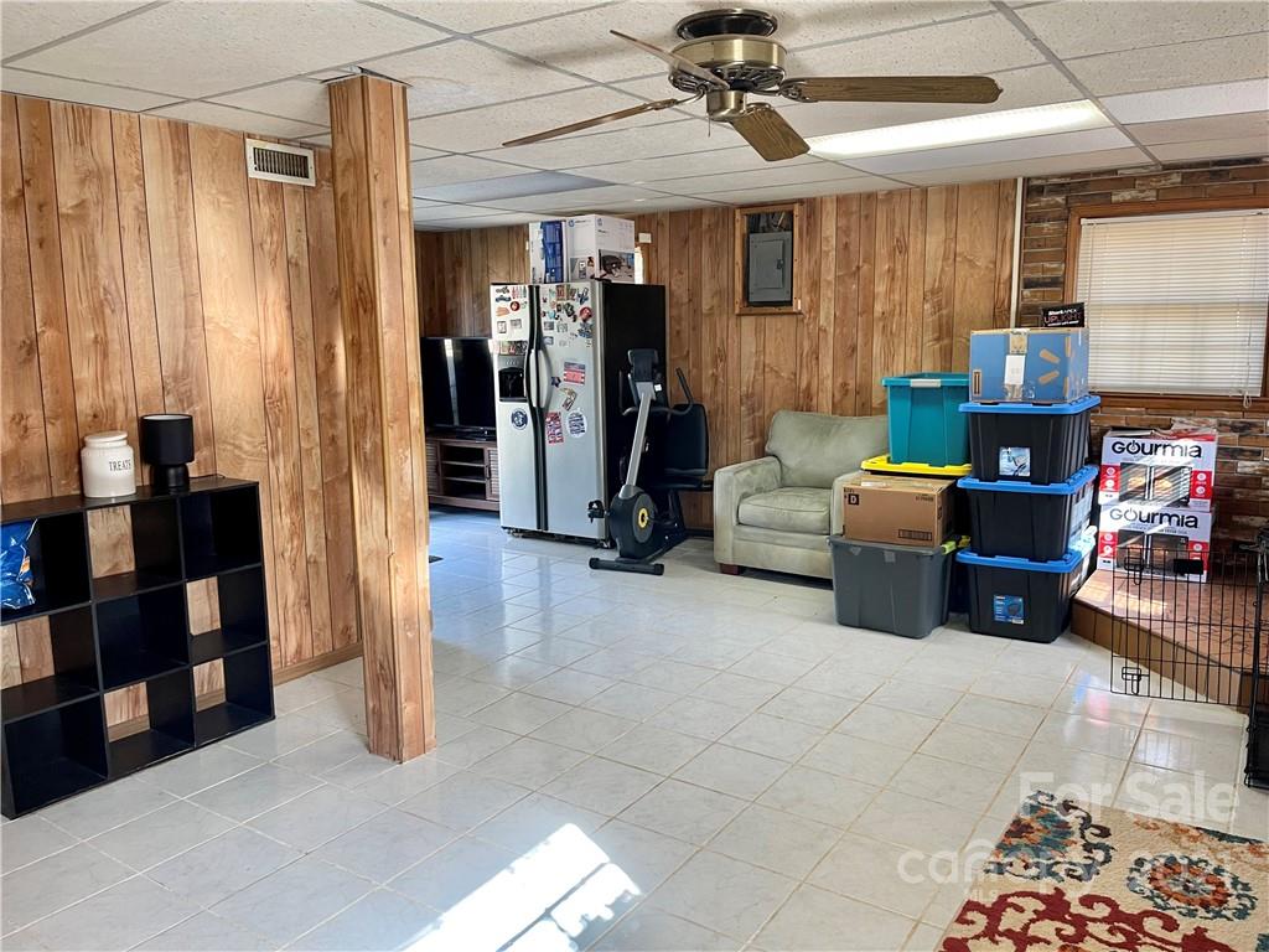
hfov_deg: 67.3
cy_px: 476
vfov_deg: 53.1
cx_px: 634
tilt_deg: -9.3
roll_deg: +0.3
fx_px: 953
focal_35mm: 26
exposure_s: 1/60
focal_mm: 5.1
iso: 125
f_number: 1.6
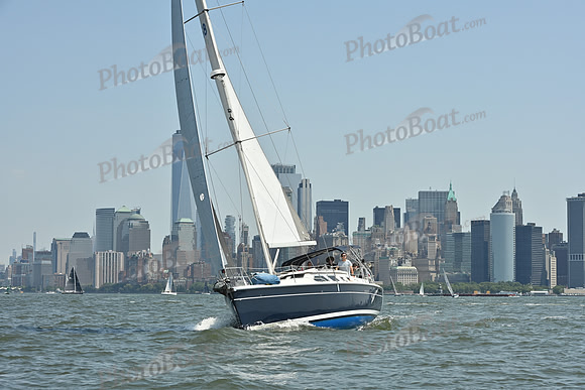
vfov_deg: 17.1
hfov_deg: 25.4
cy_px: 195
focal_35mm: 80
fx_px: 1300
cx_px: 292
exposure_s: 1/1250
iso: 320
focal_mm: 80
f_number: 9
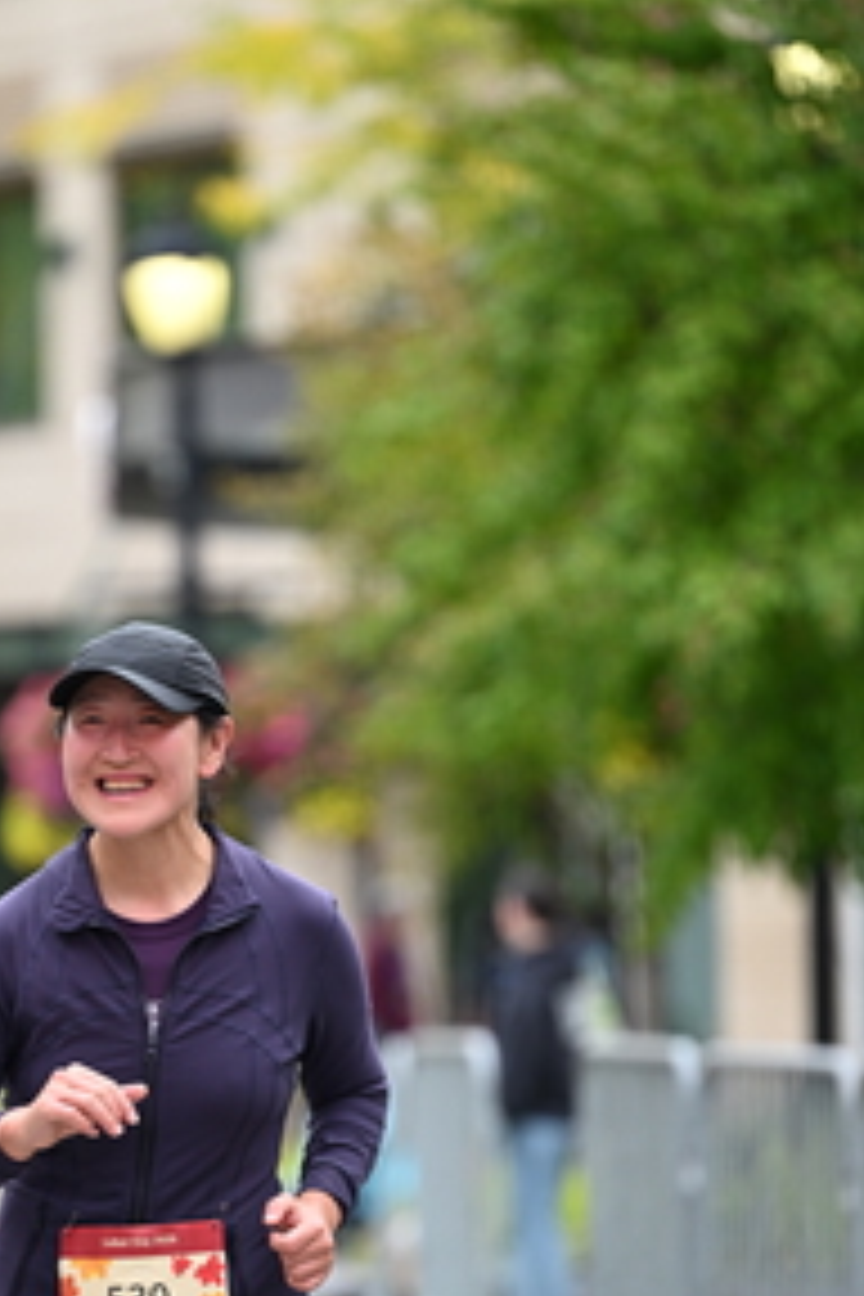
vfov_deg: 6.3
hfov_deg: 4.2
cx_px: 106
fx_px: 11699
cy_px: 904
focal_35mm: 325
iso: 640
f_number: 2.8
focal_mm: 170
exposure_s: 1/1600
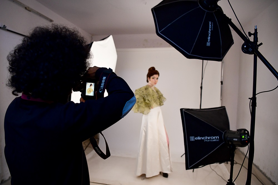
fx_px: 185
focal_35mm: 24
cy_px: 92
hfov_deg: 73.8
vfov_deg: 53.1
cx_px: 139
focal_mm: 24
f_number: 2.8
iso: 2500
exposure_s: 1/400
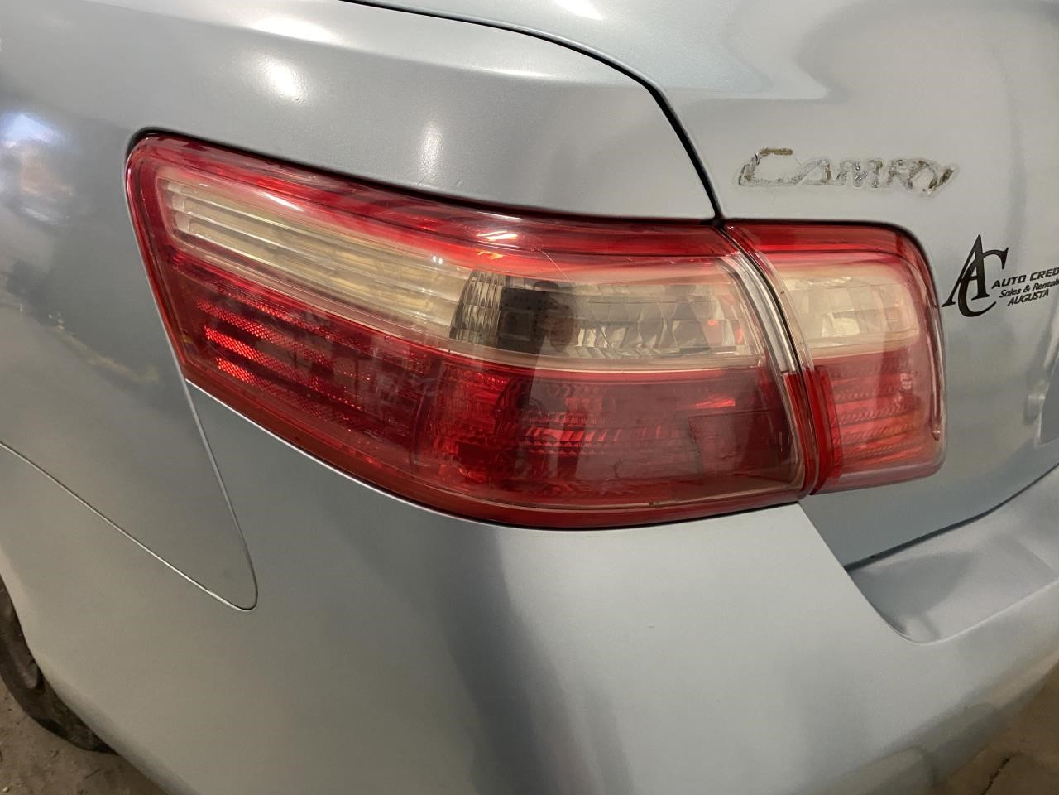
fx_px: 795
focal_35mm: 26
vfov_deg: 53.1
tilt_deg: -28.5
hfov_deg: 67.3
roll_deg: -6.2
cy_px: 398
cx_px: 530
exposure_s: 1/60
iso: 320
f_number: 1.8
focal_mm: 4.25
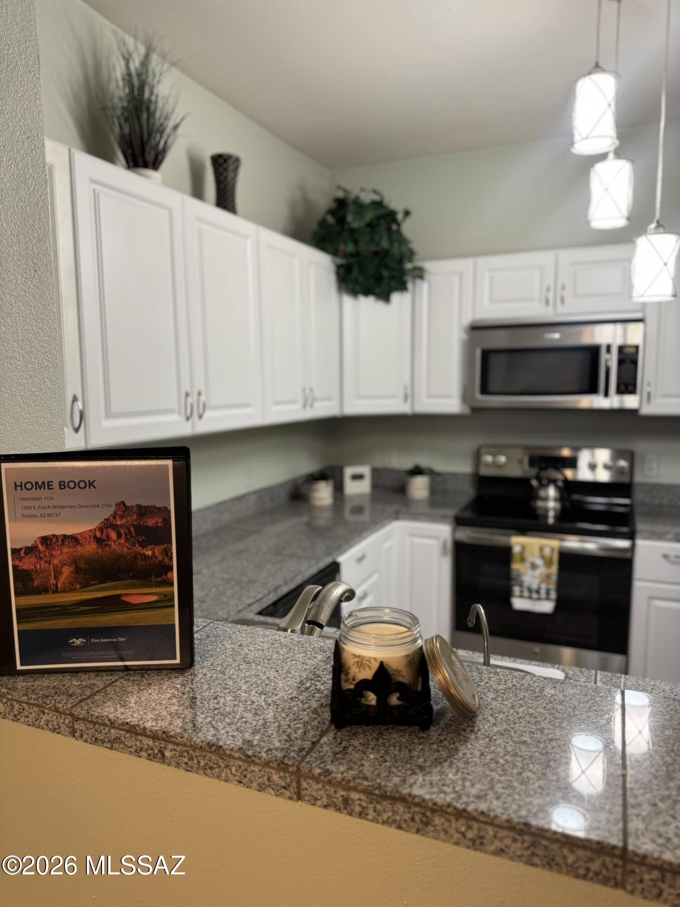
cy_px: 454
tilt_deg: -7.0
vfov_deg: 71.6
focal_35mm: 24
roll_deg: +0.5
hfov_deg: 56.8
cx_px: 340
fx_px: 629
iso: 160
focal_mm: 6.76
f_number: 1.78
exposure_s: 1/60
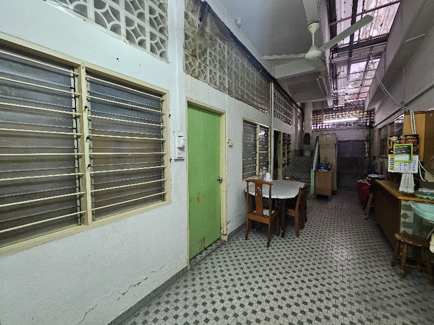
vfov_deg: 89.9
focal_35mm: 13
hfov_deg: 106.2
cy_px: 162
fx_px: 163
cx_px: 217
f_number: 2.2
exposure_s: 1/33.3
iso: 320
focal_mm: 2.2
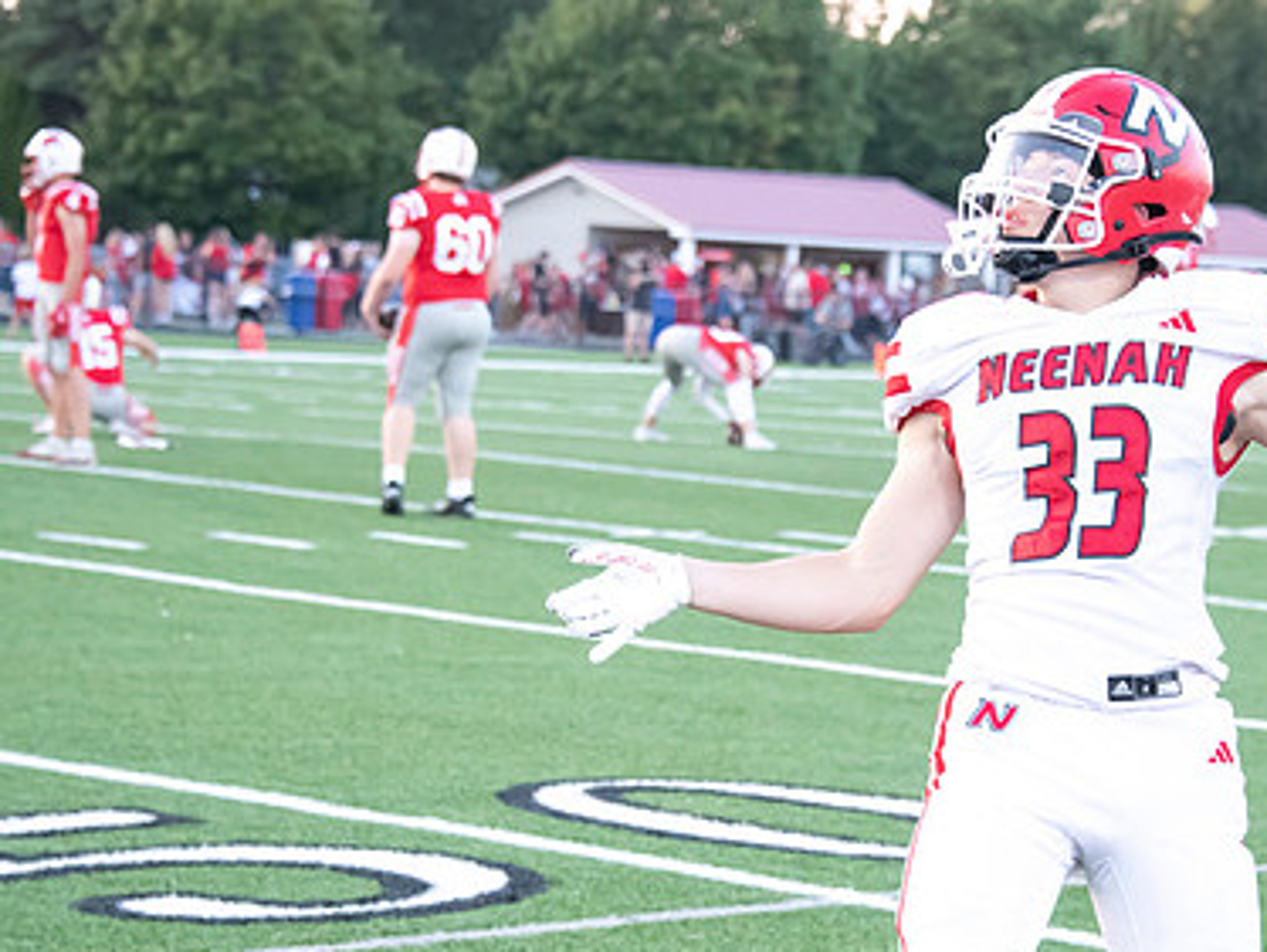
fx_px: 5347
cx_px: 874
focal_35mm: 146
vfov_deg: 10.2
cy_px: 513
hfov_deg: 13.5
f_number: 5.6
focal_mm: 98
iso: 4000
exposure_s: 1/640
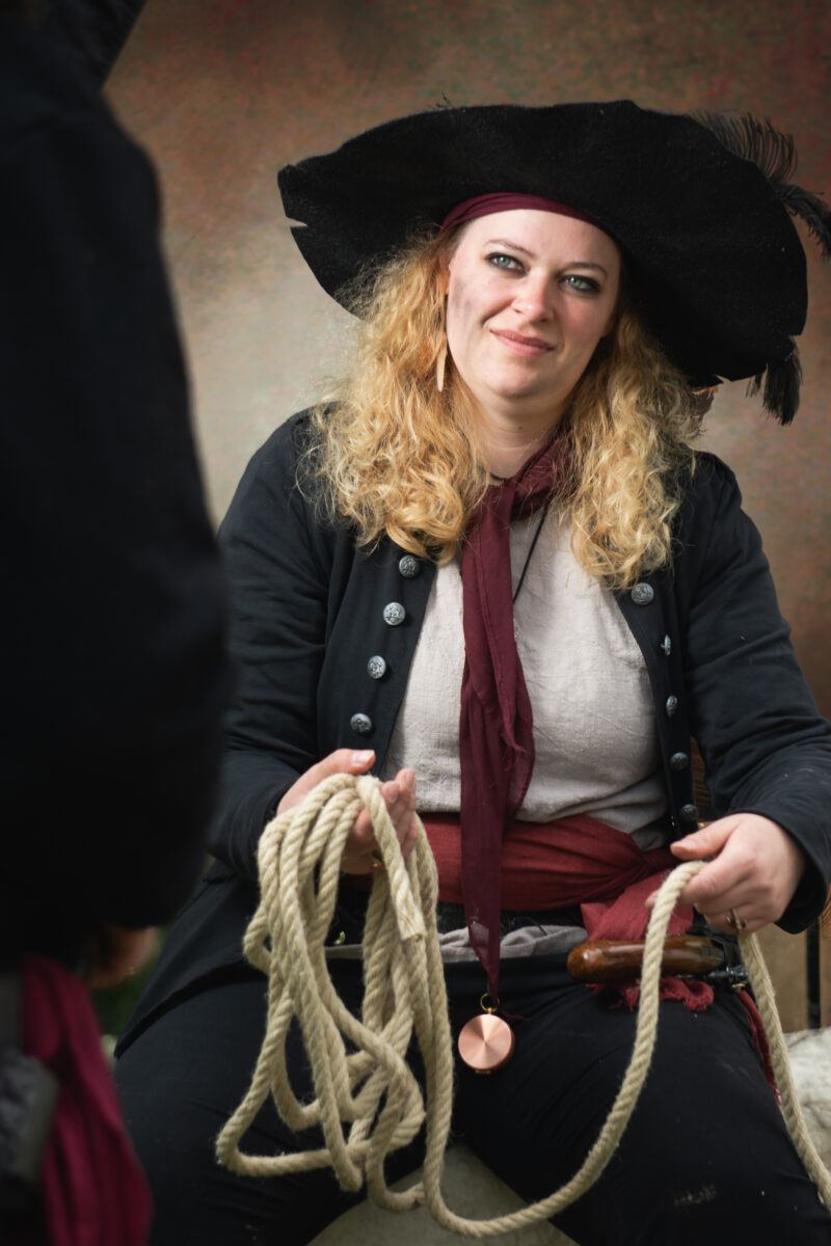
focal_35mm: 109
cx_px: 416
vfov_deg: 18.8
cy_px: 623
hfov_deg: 12.6
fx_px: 3774
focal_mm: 73
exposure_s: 1/200
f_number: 5.6
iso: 100
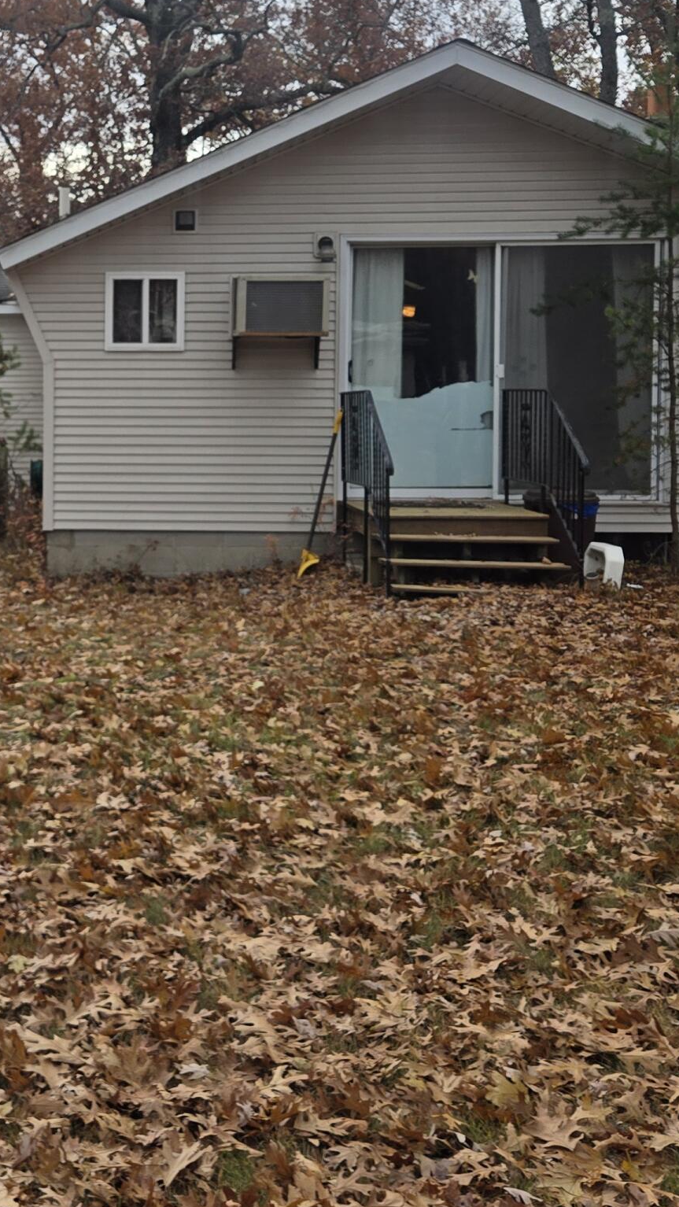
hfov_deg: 23.1
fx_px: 1568
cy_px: 497
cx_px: -58
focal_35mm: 49
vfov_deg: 41.9
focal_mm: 5.4
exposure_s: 1/1160
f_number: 1.8
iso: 25
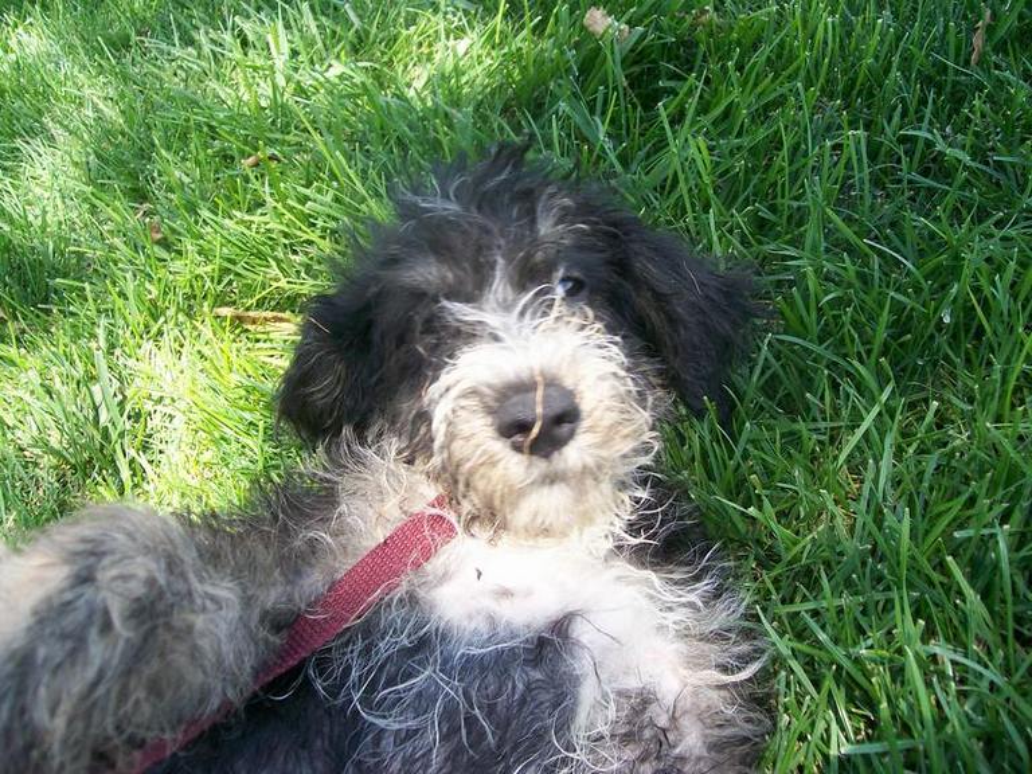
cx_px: 516
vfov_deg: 39.7
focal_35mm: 36
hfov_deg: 51.4
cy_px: 387
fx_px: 1073
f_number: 2.7
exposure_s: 1/265
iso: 80
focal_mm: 6
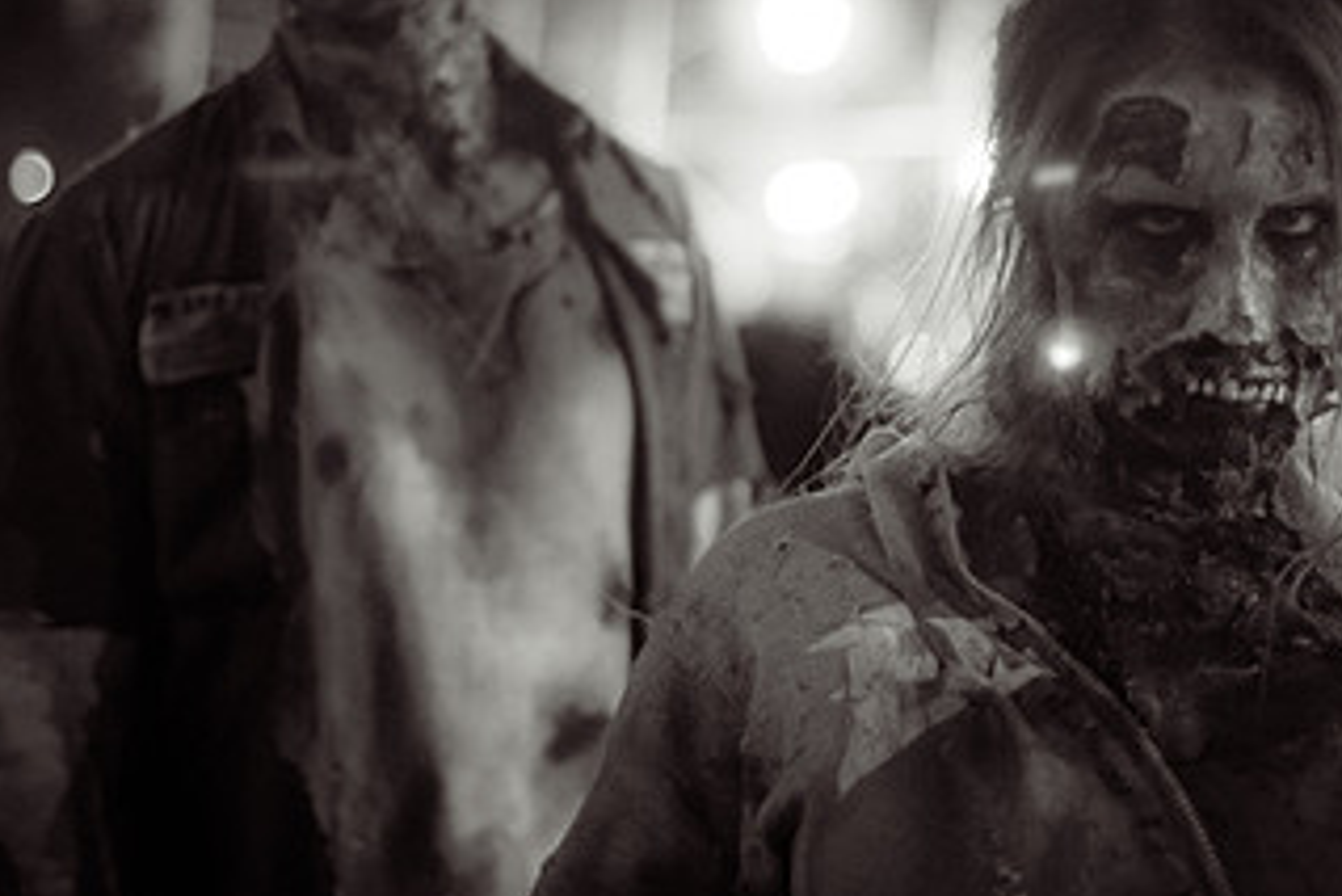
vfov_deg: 15.0
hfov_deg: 22.2
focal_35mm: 91
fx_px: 3394
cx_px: 938
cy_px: 191
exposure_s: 1/160
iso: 6400
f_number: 2
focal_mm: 50
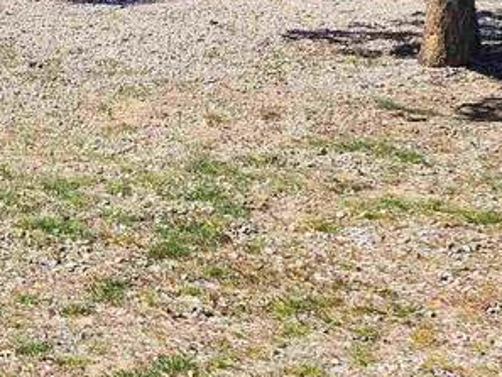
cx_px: -68
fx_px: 1436
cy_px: -44
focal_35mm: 99
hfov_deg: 18.9
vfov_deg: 14.6
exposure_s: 1/717
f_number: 1.8
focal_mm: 6.4
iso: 12
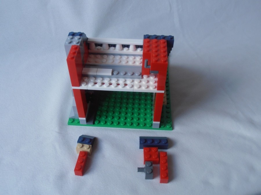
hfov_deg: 50.1
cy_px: 98
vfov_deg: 38.7
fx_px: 279
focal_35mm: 37
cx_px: 130
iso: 80
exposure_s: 1/80
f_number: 3.9
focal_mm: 6.61
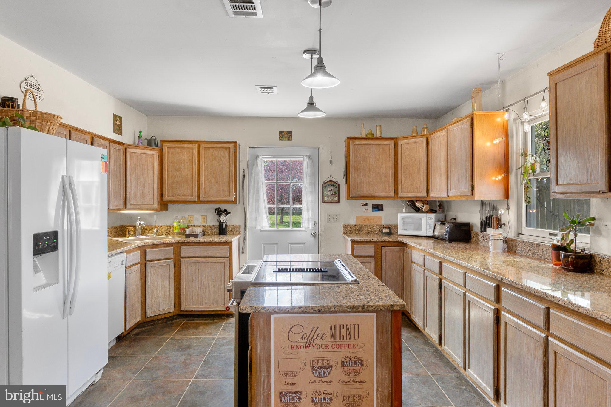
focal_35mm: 24
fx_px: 407
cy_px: 204
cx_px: 306
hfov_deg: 73.8
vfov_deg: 53.1
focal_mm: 16
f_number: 9
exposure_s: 1/3
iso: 100
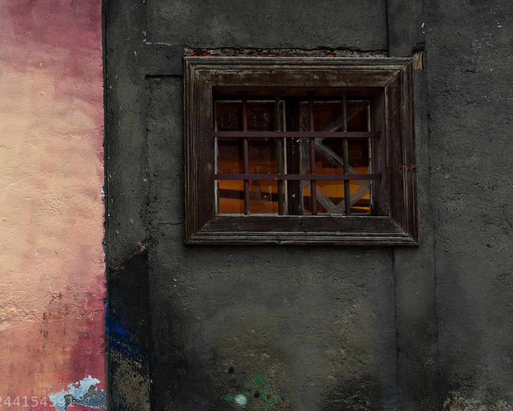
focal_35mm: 41
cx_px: 199
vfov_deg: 36.5
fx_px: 623
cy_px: 195
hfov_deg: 44.5
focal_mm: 21
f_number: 3.8
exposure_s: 1/60
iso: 800
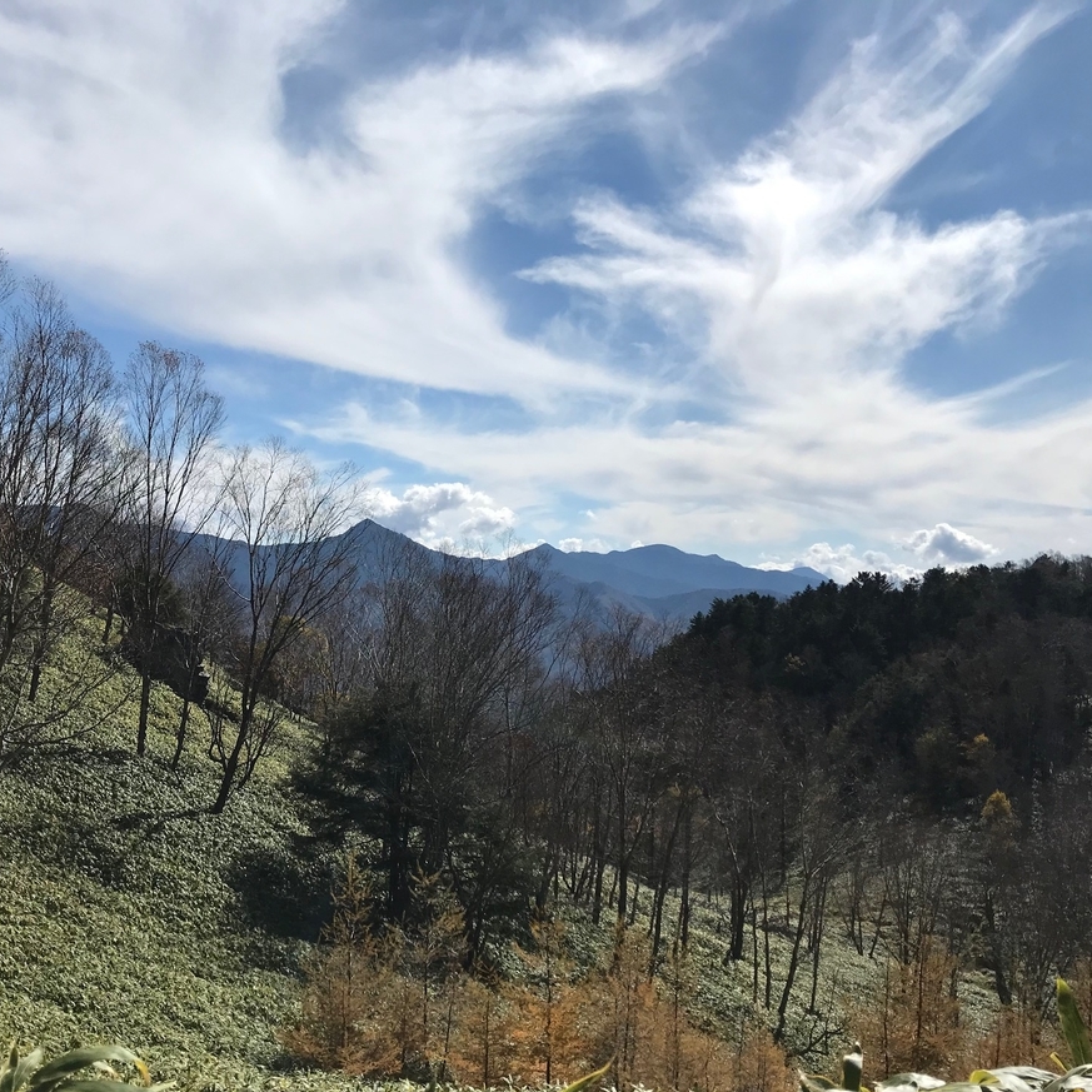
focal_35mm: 34
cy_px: 562
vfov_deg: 48.4
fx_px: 1213
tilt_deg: +2.5
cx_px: 374
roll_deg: -0.1
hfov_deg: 47.7
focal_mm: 3.99
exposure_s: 1/6410
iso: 20
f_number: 1.8
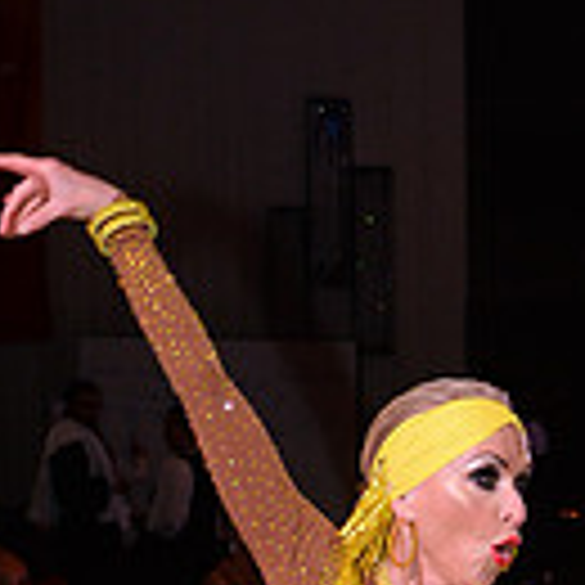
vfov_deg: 7.0
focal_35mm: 246
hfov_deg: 7.0
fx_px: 4703
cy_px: 864
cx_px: 826
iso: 2000
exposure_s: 1/250
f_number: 6.3
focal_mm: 65
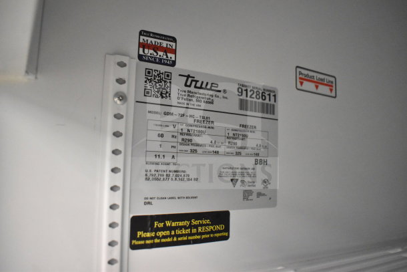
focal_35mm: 27
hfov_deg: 67.4
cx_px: 204
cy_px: 136
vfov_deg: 48.0
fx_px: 305
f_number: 3.5
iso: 8000
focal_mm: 18
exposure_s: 1/30
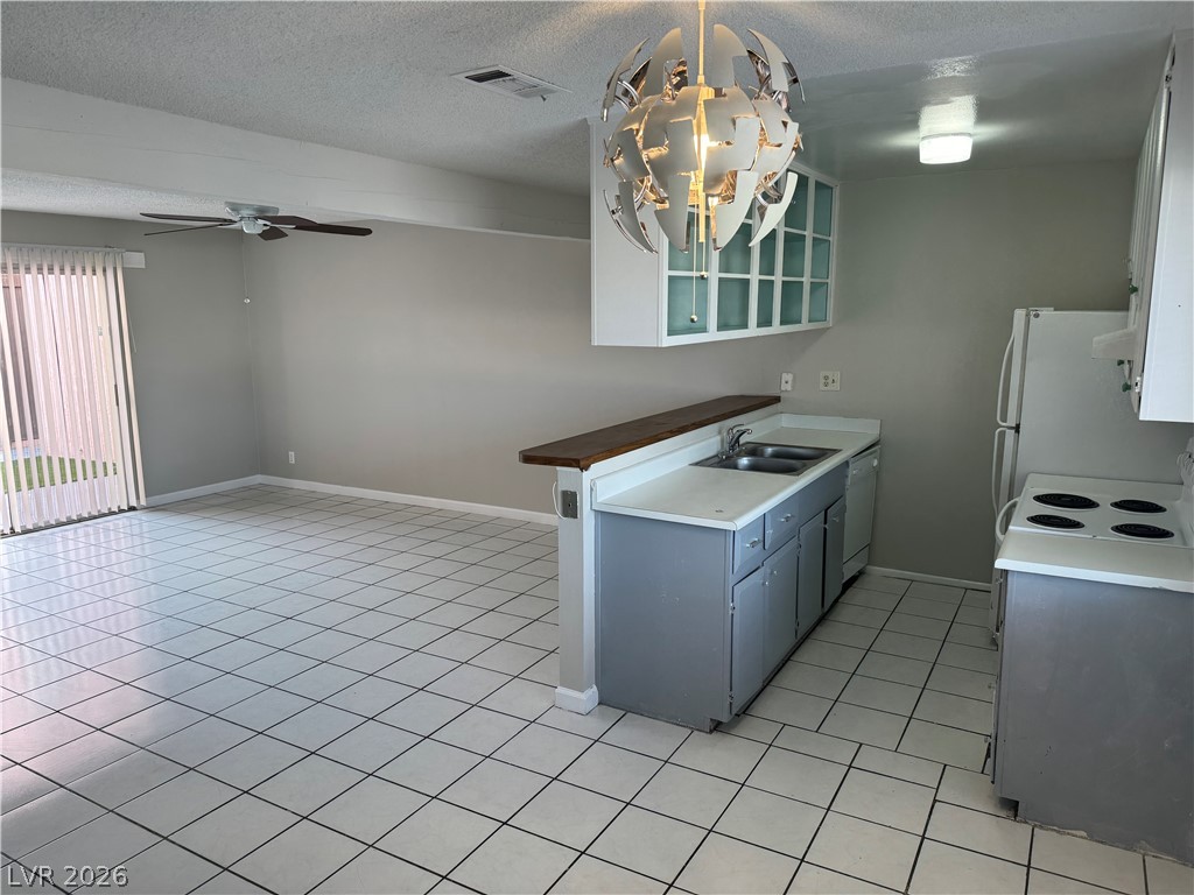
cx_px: 597
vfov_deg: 56.8
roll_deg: +0.5
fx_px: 828
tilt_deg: -10.1
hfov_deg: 71.6
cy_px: 448
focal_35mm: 24
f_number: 1.78
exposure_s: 1/120
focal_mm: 6.86
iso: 80
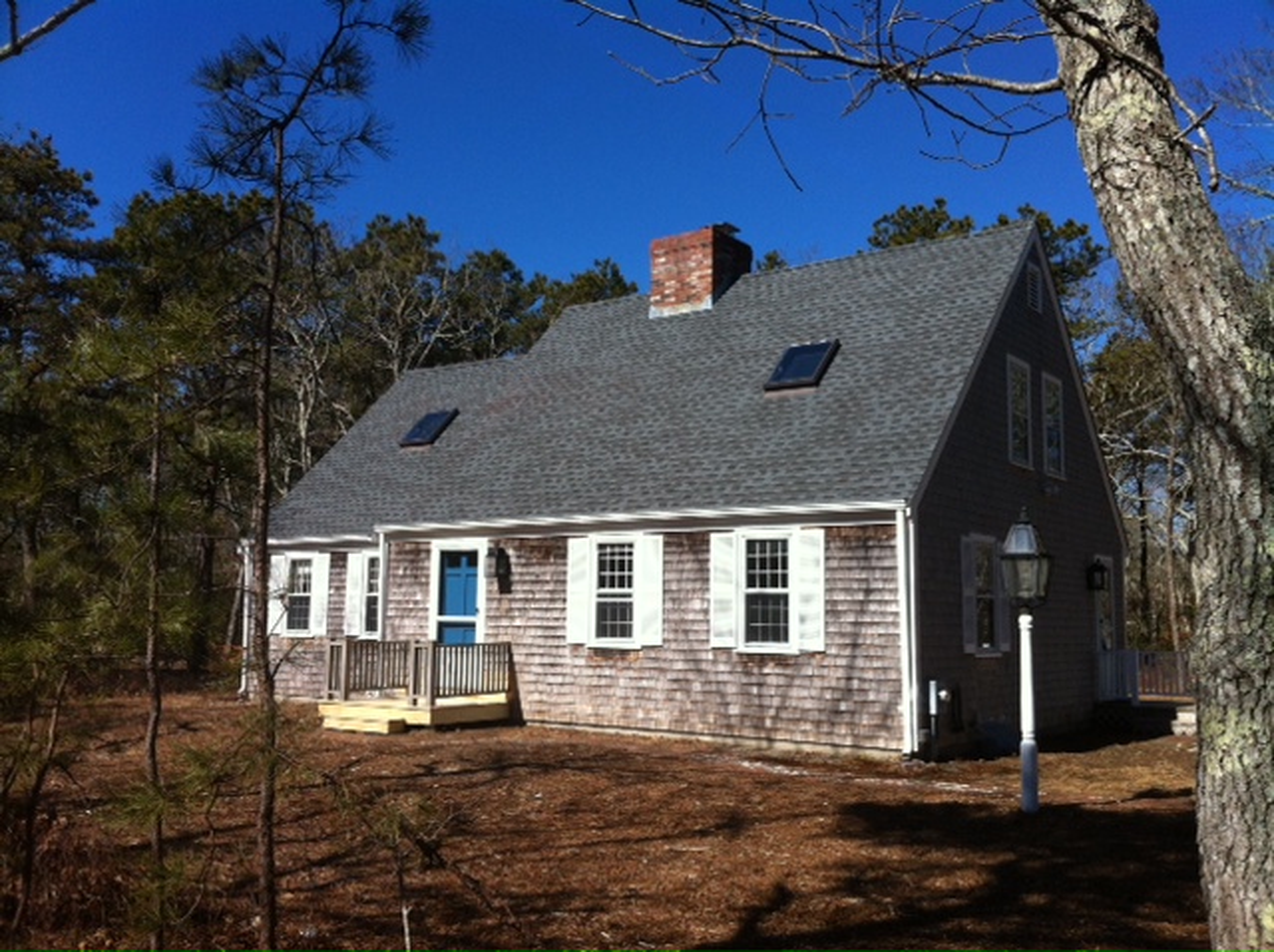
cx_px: 637
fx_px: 1286
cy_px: 476
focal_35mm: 35
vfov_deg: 40.6
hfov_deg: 52.7
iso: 80
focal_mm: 3.85
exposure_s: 1/1371
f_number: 2.8
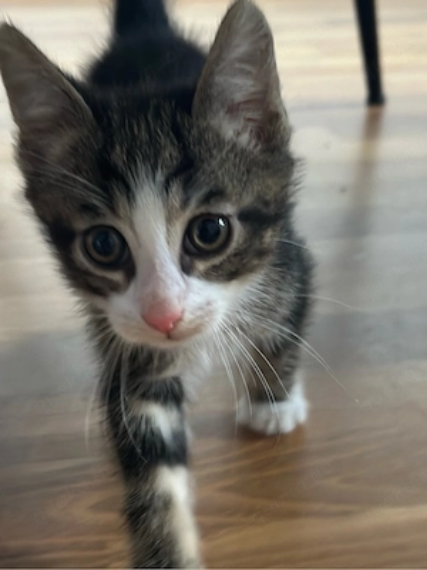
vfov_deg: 39.7
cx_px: 214
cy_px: 285
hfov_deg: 30.3
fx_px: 789
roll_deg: -1.2
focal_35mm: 48
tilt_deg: -22.2
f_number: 1.78
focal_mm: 6.86
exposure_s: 1/40
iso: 500
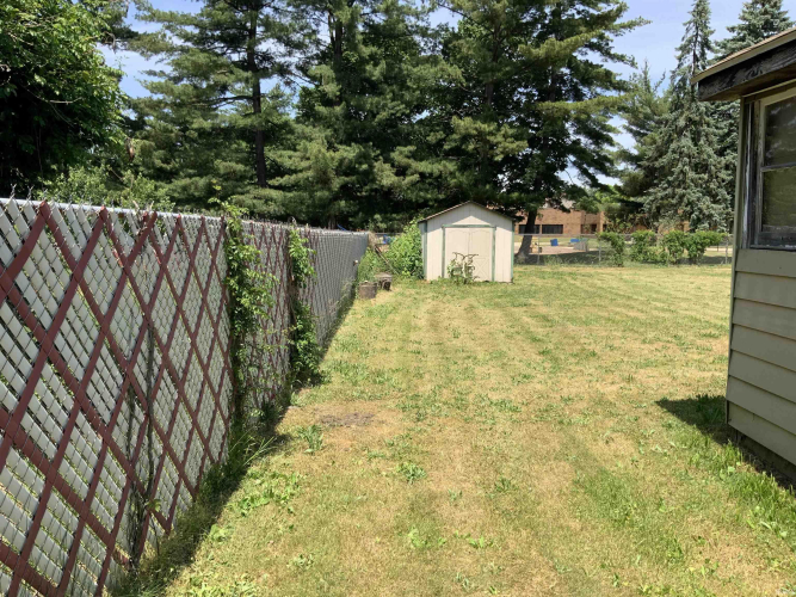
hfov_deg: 61.7
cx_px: 398
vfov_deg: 48.2
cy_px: 298
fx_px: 667
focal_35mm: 29
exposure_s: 1/1035
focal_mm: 3
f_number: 1.8
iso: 16
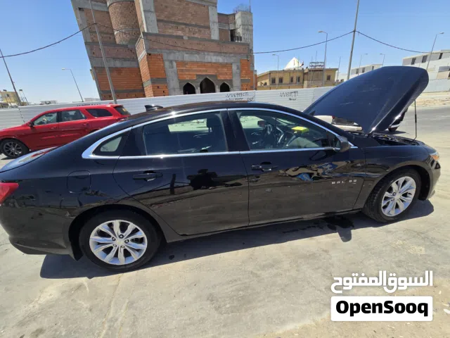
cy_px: 169
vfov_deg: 89.9
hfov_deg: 106.2
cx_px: 225
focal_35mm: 13
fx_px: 169
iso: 64
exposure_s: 1/2000
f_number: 2.2
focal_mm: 2.2
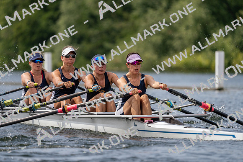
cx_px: 122
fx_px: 3079
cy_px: 81
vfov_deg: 3.0
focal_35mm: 456
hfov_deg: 4.5
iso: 250
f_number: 6.3
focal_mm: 456
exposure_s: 1/1600
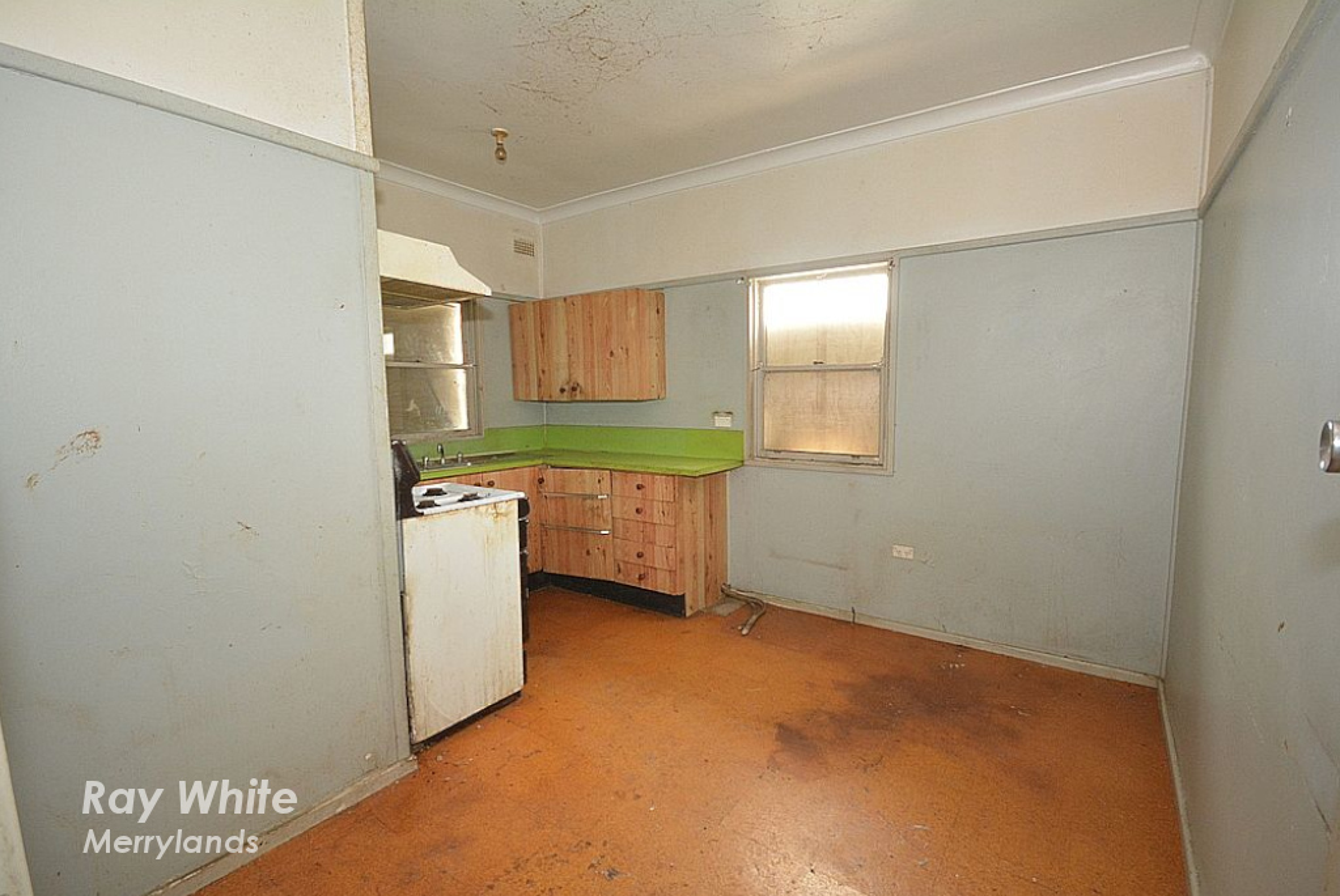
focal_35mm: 15
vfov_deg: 77.5
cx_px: 670
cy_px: 448
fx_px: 559
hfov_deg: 100.3
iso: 220
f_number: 4
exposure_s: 1/60
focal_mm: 10
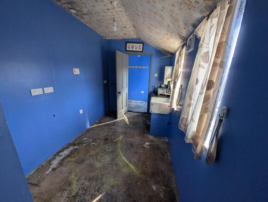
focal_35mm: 12
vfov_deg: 94.7
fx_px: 93
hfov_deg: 110.4
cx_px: 134
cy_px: 101
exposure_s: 1/242
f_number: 1.7
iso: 50
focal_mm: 2.02
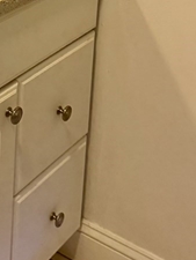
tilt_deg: -16.5
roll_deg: +0.1
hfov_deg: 17.1
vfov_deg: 22.5
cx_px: -51
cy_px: -28
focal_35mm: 82
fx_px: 618
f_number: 1.78
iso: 500
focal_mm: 6.76
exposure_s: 1/60
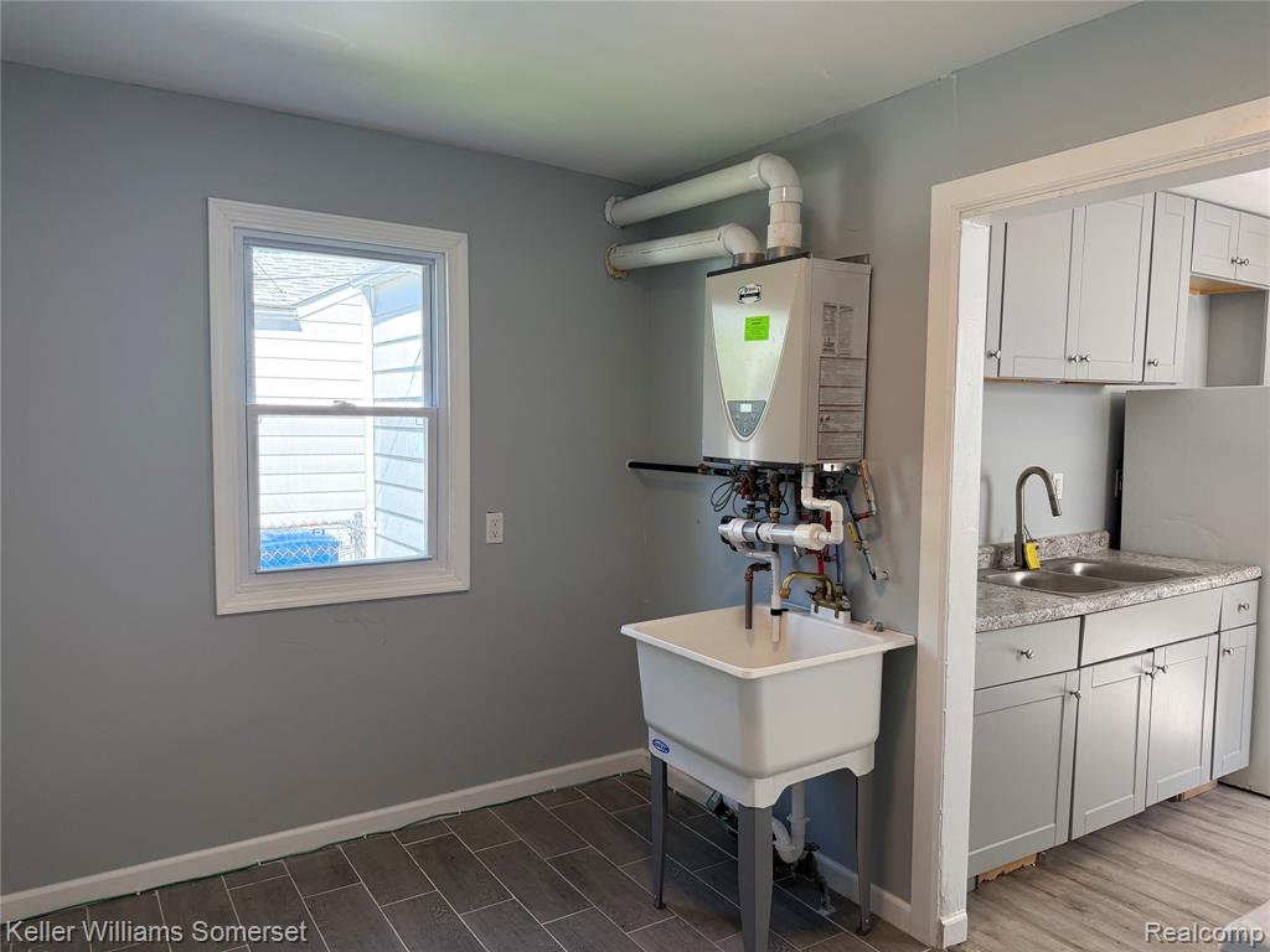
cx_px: 635
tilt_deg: -4.5
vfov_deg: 56.8
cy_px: 476
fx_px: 881
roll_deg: -0.2
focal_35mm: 24
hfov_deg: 71.6
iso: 125
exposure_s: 1/183
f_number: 1.78
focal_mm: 6.76
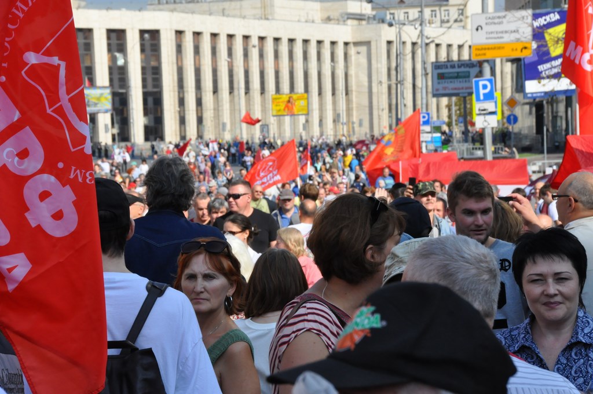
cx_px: 296
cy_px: 197
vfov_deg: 10.1
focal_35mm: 135
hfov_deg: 15.2
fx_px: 2221
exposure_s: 1/800
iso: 1000
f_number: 14
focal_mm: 90
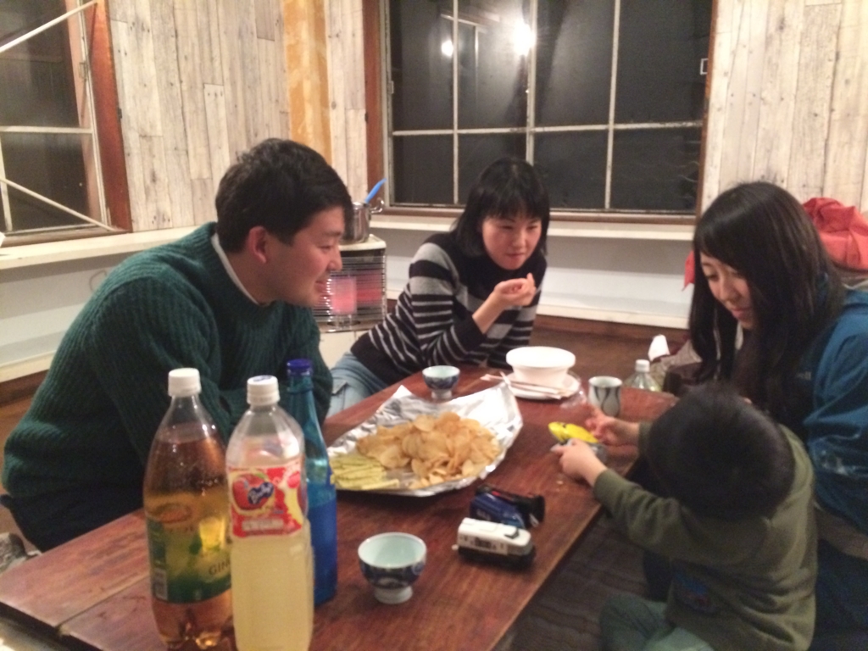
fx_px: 727
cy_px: 326
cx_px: 434
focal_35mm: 29
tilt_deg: -13.0
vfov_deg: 48.2
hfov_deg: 61.7
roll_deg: +1.6
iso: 500
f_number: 2.2
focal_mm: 4.15
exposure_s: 1/15
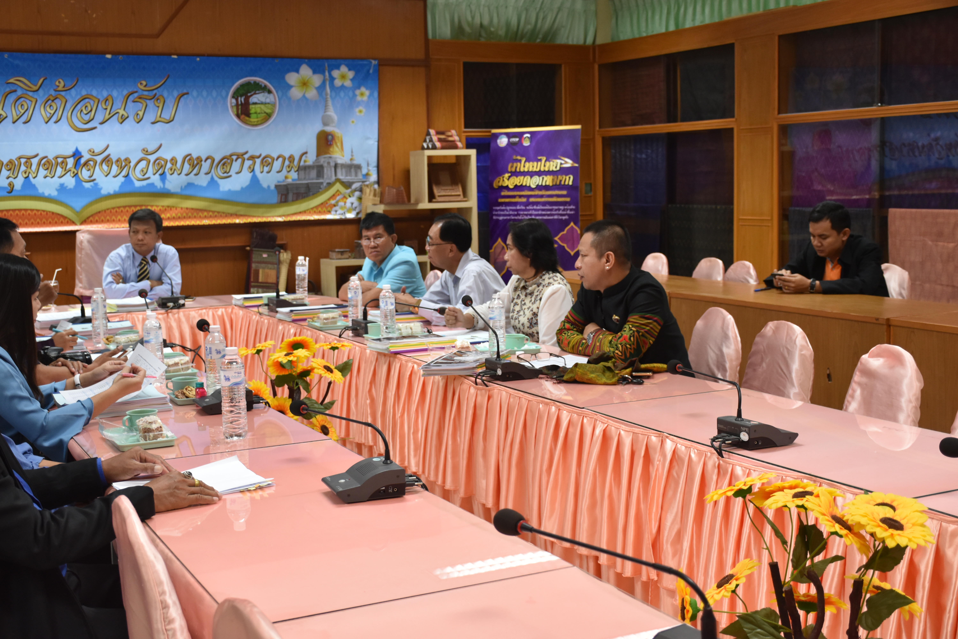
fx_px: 1197
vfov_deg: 29.9
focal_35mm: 45
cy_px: 320
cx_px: 479
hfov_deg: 43.6
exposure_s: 1/60
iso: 800
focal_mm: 30
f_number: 4
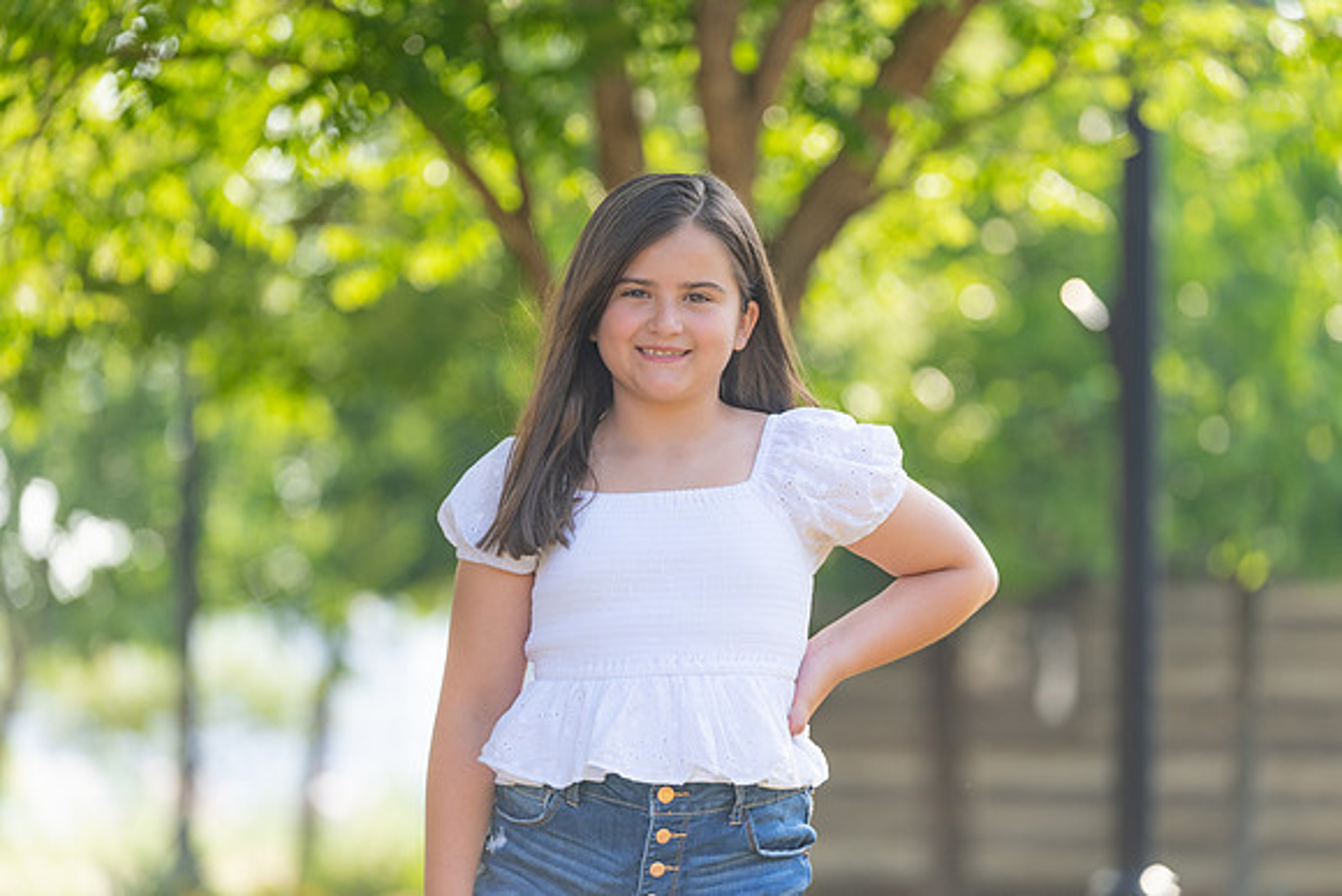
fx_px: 6227
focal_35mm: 167
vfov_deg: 8.2
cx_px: 671
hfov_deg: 12.3
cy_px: 448
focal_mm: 167
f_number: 3.5
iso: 160
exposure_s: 1/400
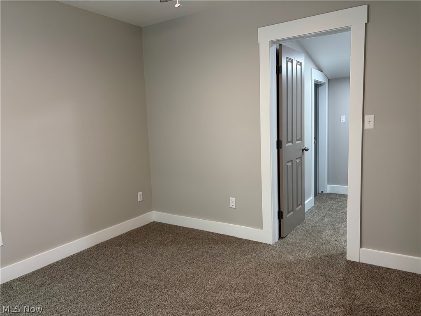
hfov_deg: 67.3
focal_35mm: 26
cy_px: 158
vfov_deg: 53.1
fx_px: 316
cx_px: 210
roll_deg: +2.6
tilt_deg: -5.9
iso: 200
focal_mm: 5.96
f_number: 1.6
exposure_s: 1/60
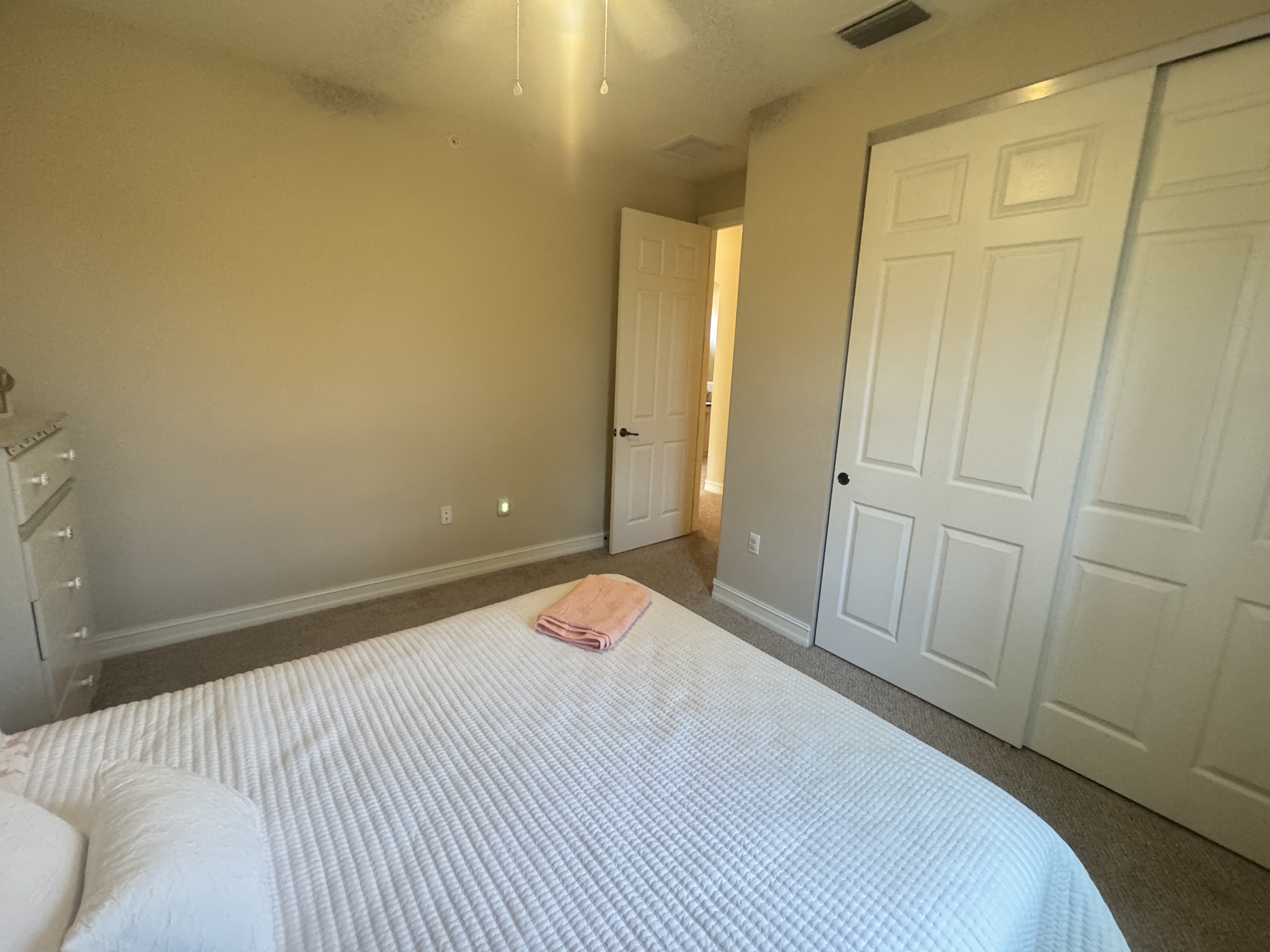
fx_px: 550
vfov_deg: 81.7
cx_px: 598
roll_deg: -2.3
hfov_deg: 98.1
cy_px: 451
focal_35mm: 15
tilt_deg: -11.3
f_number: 2.2
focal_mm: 2.22
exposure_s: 1/60
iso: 640
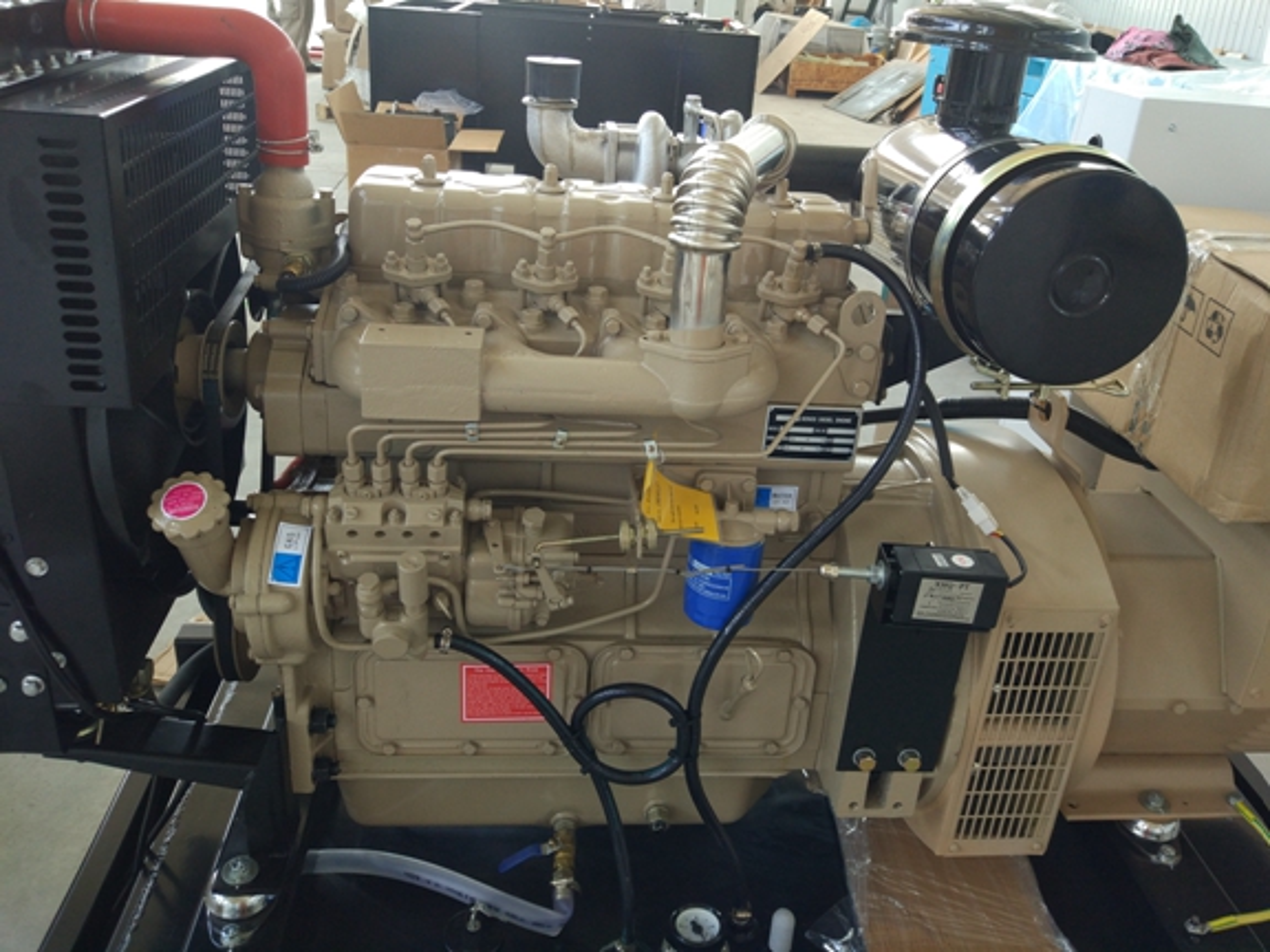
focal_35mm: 28
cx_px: 635
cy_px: 476
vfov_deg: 49.7
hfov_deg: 63.4
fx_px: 1027
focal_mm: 4.26
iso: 199
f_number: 2
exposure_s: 1/50
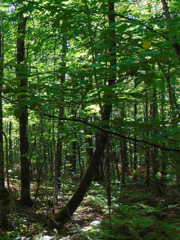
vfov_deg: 31.6
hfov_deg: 20.4
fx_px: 423
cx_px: -94
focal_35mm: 61
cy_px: 135
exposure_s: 1/60
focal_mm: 4.5
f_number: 3
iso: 80
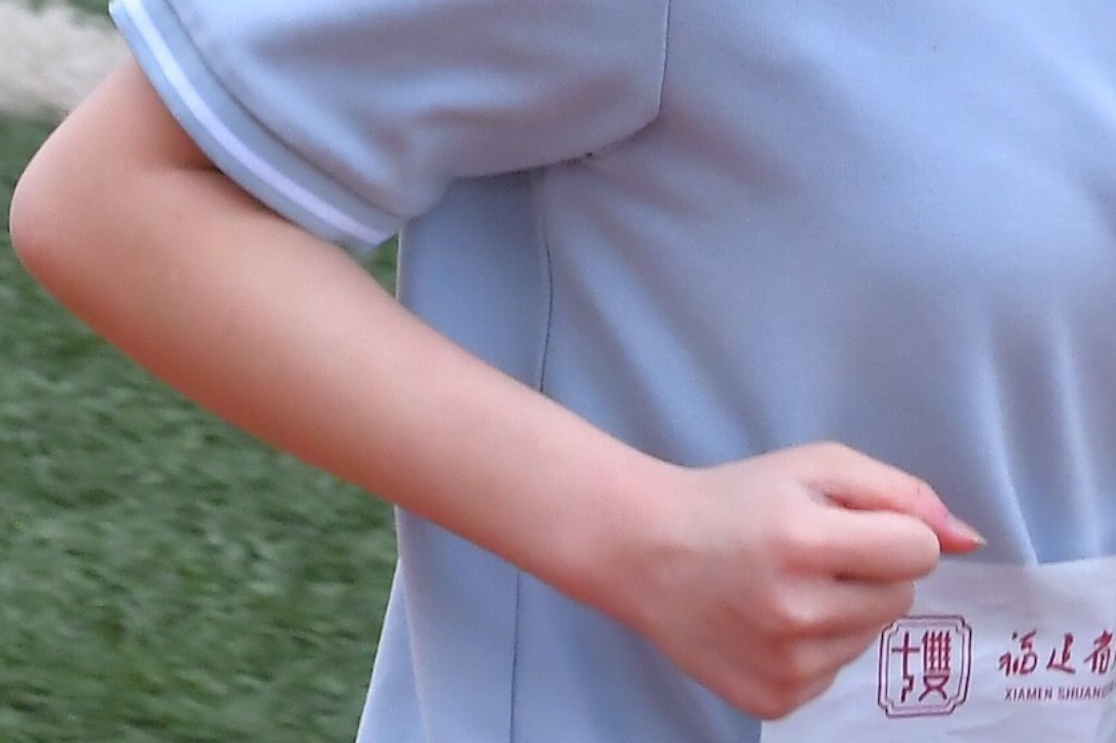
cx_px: 931
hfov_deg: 1.3
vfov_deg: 0.9
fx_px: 48781
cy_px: -469
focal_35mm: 1574
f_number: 11
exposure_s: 1/500
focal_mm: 220
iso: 1000
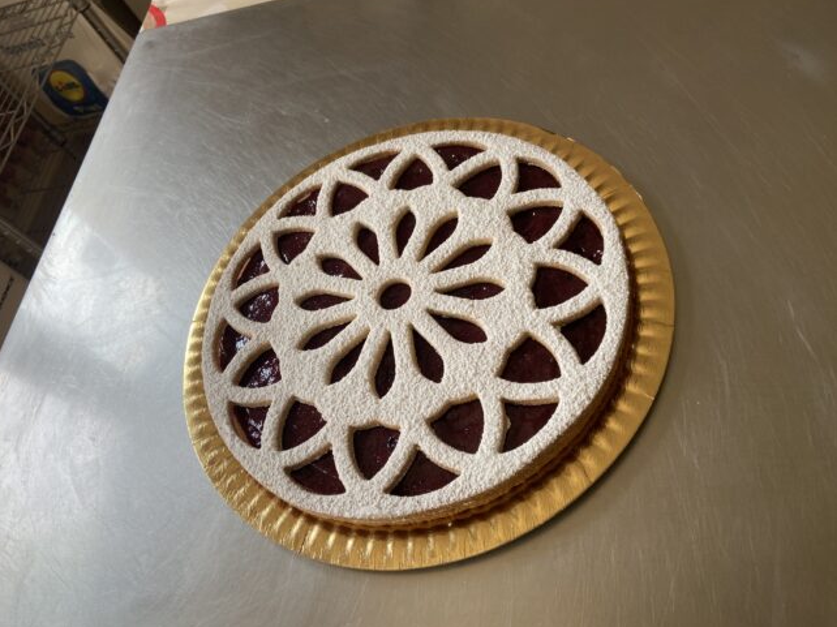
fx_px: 653
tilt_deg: -55.7
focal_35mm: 27
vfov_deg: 51.3
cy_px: 313
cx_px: 404
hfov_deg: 65.3
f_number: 1.8
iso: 40
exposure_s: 1/121
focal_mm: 4.25
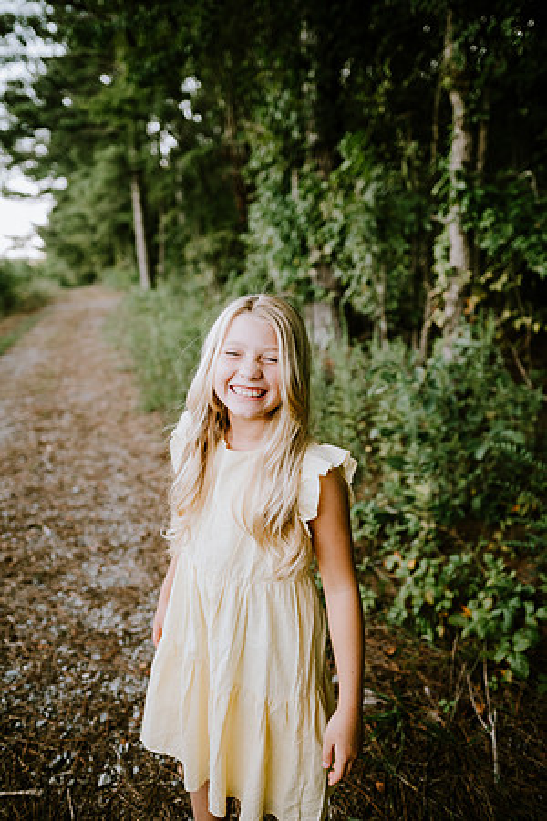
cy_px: 410
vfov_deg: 73.7
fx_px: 547
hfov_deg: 53.1
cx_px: 274
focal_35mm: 24
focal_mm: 24
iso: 320
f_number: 2.2
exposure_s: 1/250
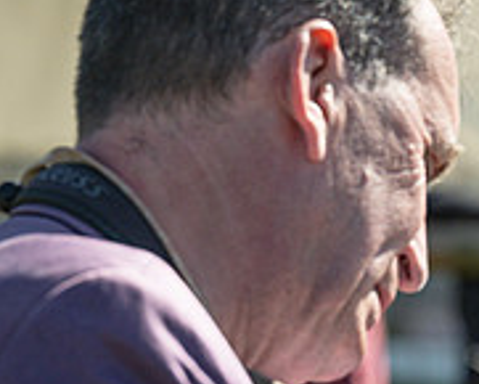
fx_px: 6085
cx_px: 630
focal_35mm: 429
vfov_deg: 3.6
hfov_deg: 4.5
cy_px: 435
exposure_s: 1/2000
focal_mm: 110
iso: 450
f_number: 5
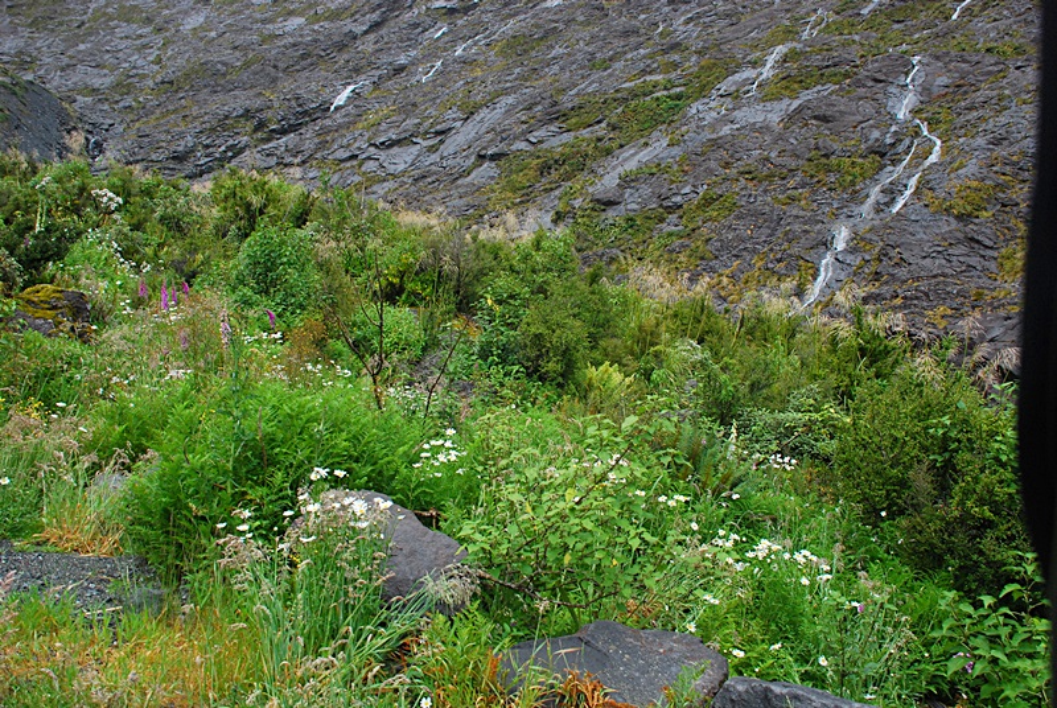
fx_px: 882
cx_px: 528
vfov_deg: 43.7
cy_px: 354
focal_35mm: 30
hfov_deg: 61.9
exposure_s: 1/30
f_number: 6.3
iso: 450
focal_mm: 20
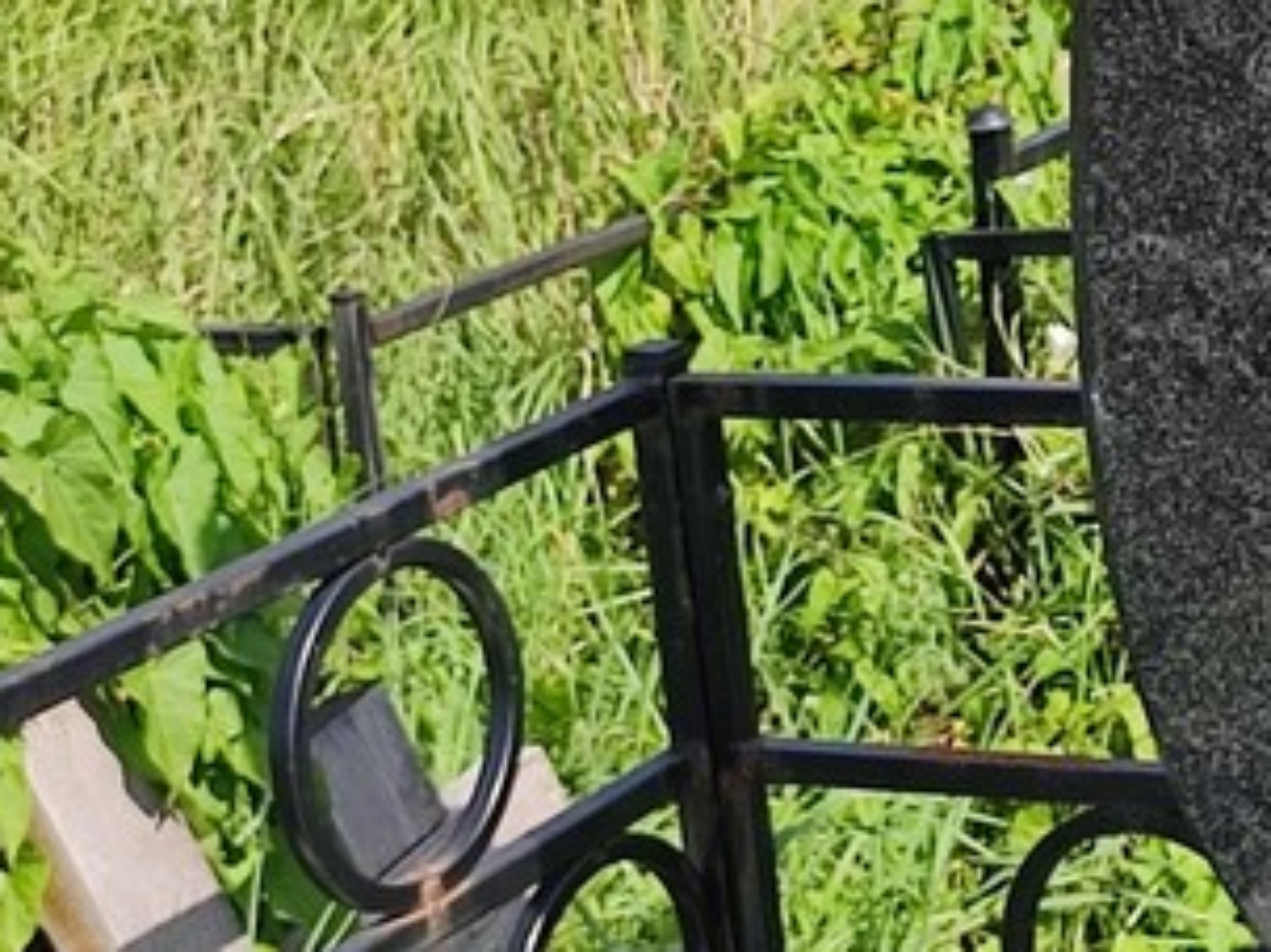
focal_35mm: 66
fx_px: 2422
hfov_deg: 26.6
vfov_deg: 21.7
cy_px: 84
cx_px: 1456
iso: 50
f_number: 1.9
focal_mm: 6.04
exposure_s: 1/553
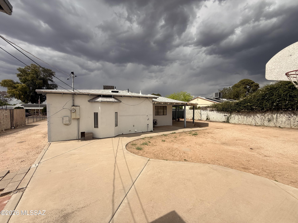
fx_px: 121
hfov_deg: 102.1
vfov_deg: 85.7
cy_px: 112
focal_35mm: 14
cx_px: 149
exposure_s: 1/4425
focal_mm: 2.22
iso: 50
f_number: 2.2
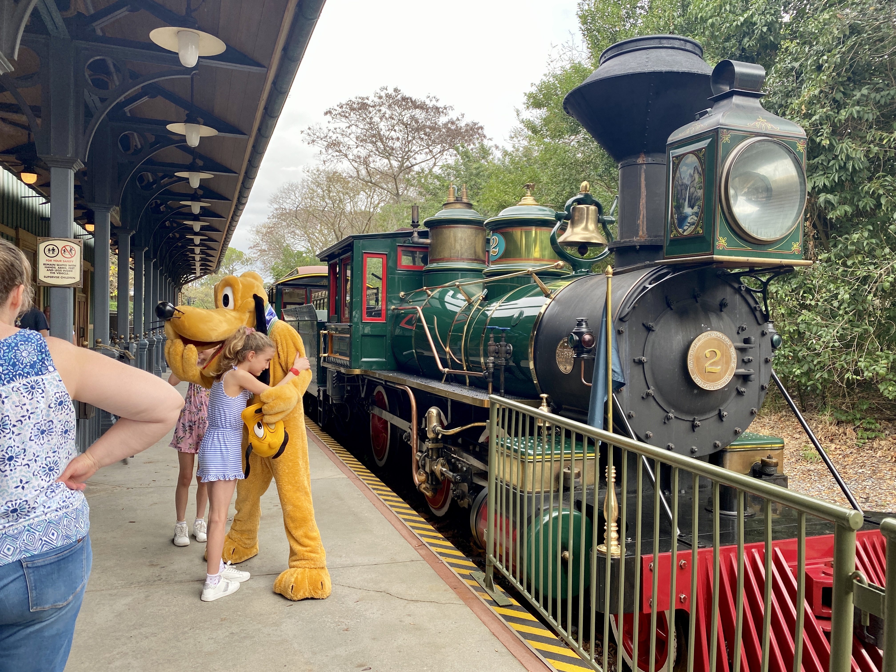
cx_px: 448
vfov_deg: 53.1
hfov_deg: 67.3
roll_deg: -1.6
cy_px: 336
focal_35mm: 26
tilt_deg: -0.8
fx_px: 673
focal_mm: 4.25
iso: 32
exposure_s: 1/267
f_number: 1.8
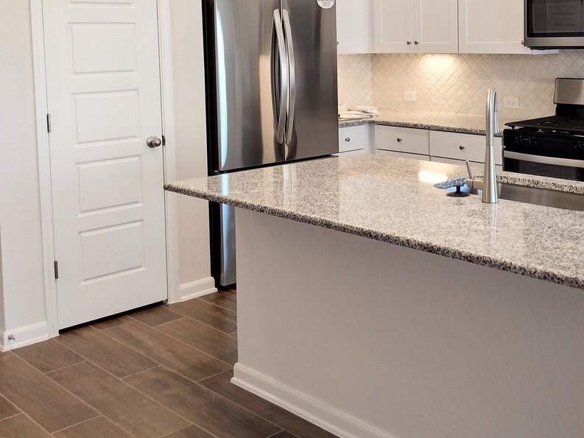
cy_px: 99
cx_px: 407
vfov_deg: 29.1
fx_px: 827
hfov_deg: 38.3
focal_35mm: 49
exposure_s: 1/60
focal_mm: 4.71
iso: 138
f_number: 1.7
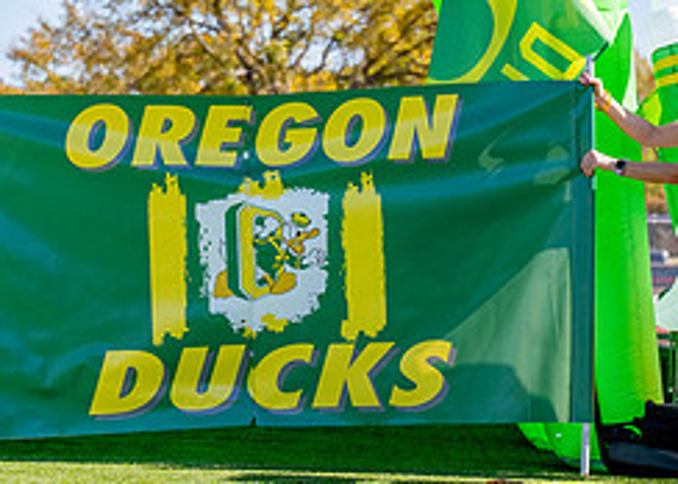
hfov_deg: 9.2
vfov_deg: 6.6
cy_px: 216
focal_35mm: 219
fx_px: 4215
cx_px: 274
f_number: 2.8
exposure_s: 1/2500
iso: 250
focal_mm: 70
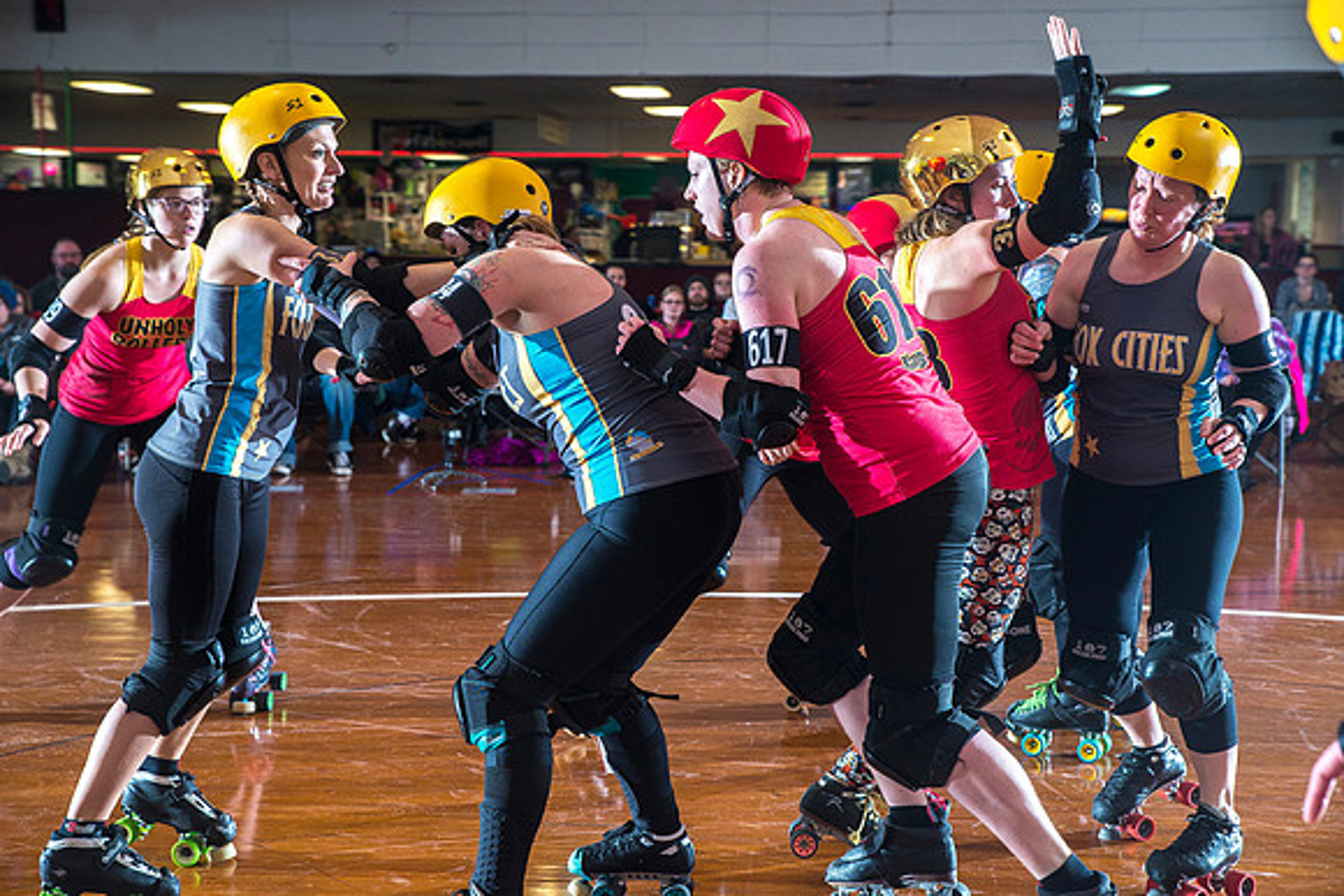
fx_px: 2054
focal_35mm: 55
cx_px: 672
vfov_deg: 24.6
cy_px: 448
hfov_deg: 36.2
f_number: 5.6
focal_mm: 55
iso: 800
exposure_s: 1/160
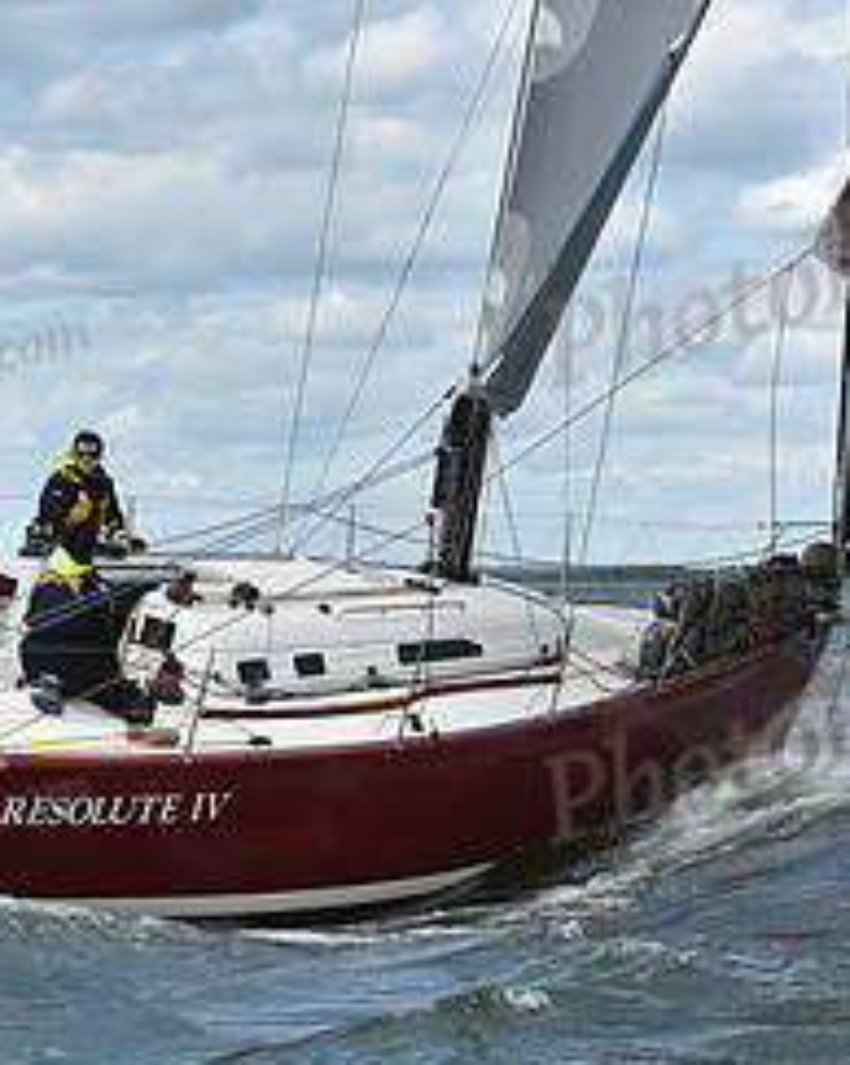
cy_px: 563
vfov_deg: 12.3
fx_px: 4943
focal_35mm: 157
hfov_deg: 9.8
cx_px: 320
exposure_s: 1/1250
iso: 320
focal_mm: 70
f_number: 8
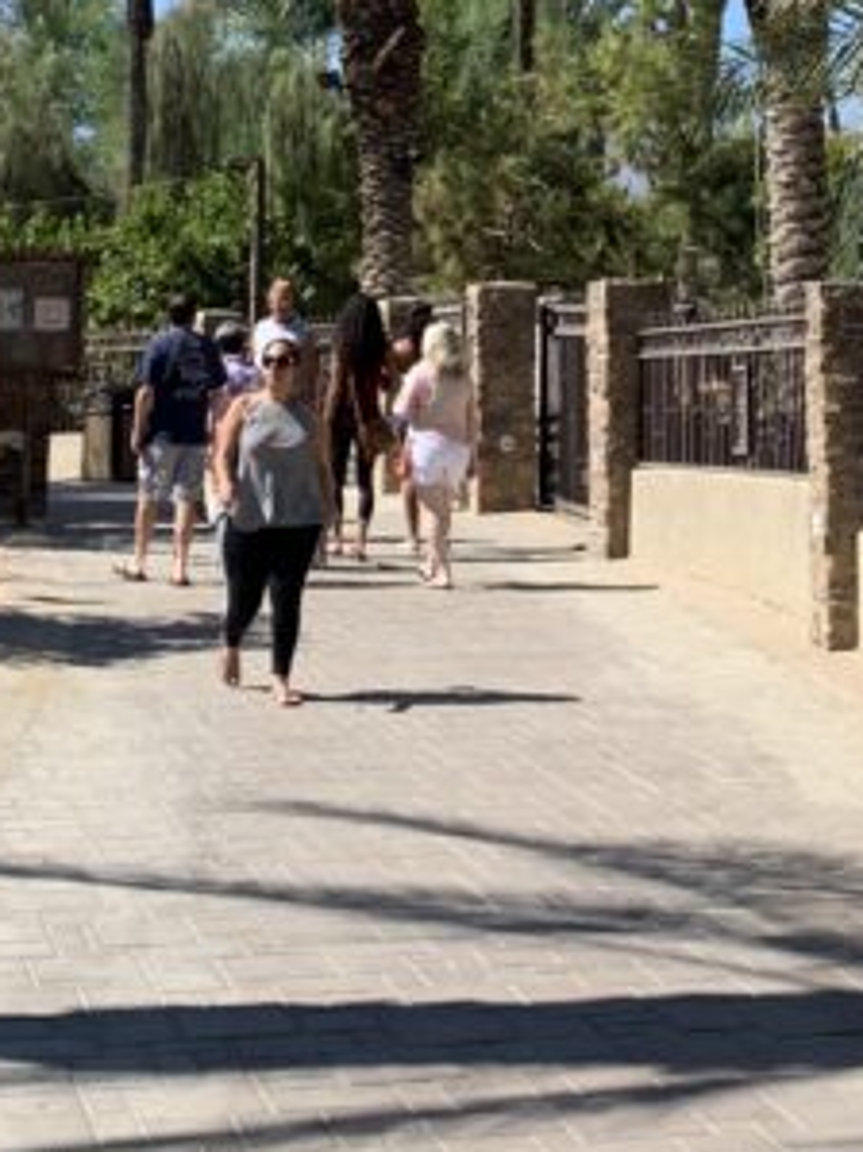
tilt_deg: +14.1
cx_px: 505
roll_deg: +0.5
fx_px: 2961
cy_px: -277
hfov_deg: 16.6
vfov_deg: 20.4
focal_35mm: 89
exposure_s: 1/1748
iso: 25
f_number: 1.8
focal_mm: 4.25
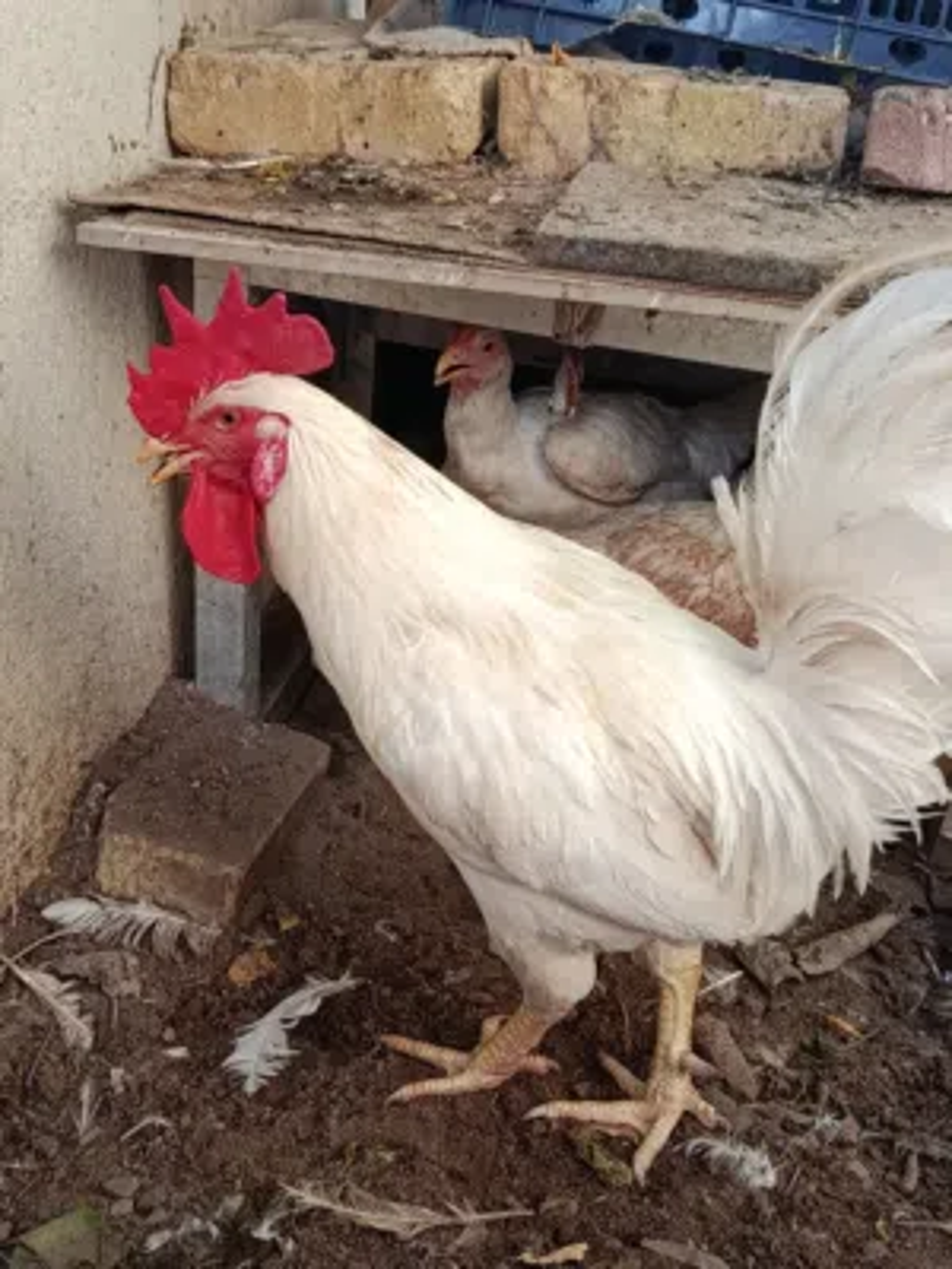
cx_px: 476
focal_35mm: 43
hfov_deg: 33.6
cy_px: 634
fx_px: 1577
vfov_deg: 43.9
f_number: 1.7
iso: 934
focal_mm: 5.24
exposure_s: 1/100
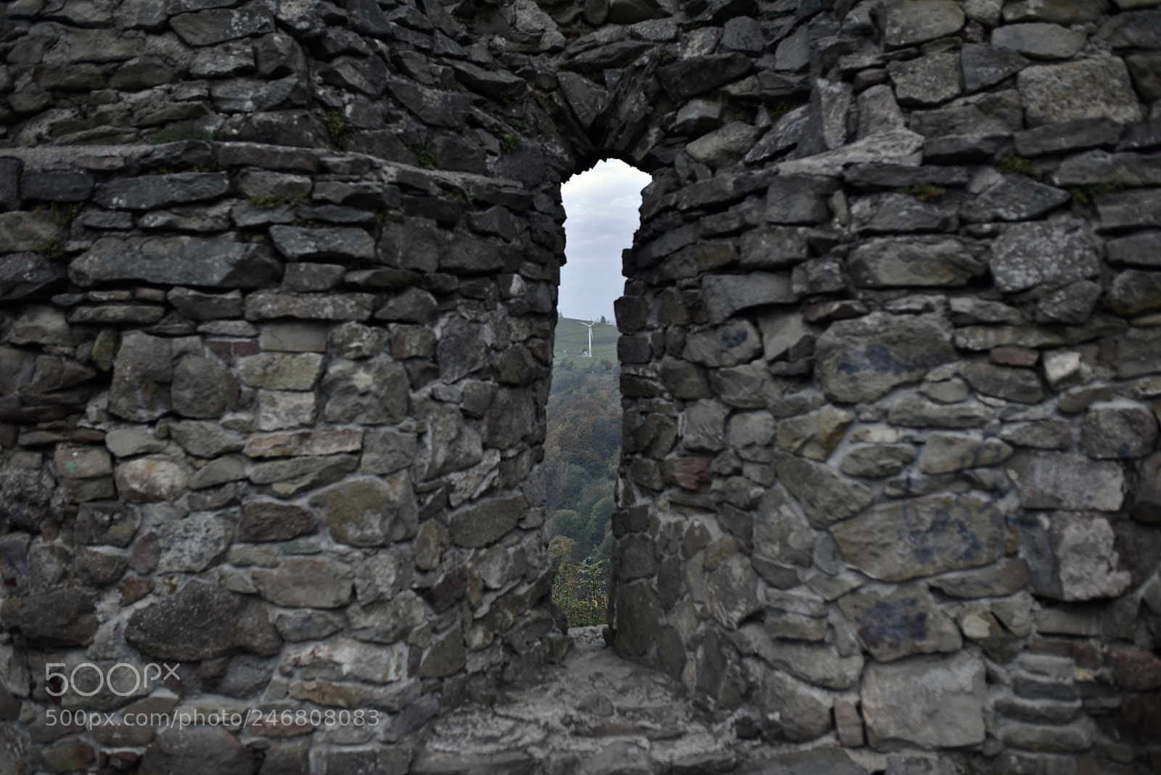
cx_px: 580
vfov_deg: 37.9
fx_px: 1129
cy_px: 388
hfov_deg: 54.4
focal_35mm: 35
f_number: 2.5
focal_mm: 35
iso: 125
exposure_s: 1/125
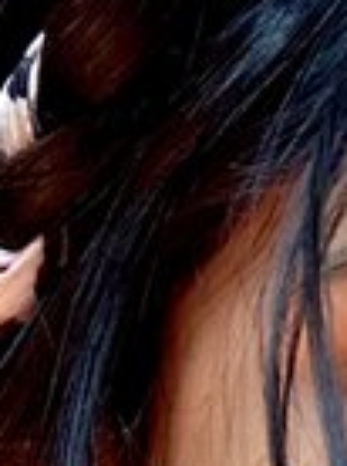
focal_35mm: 186
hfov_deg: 7.9
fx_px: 2494
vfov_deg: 9.7
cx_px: 453
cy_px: 1000
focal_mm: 2.87
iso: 80
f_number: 2.2
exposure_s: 1/71
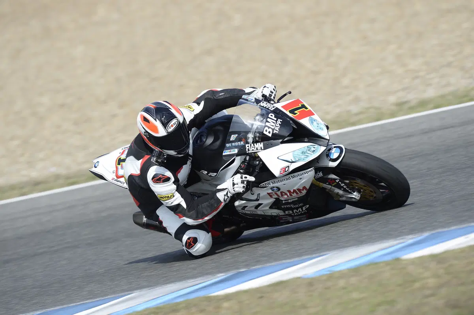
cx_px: 237
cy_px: 158
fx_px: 7896
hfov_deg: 3.4
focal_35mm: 600
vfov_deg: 2.3
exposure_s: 1/640
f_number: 7.1
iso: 200
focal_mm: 600
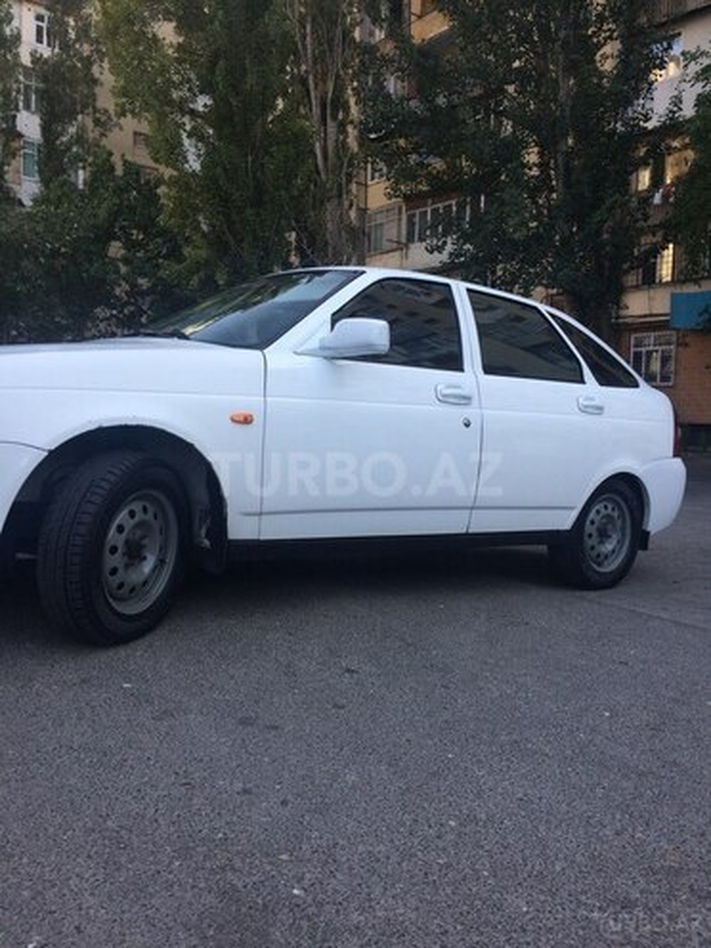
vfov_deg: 61.7
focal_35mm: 29
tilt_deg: -4.1
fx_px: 794
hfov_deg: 48.2
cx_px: 356
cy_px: 474
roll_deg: +0.3
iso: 32
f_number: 2.2
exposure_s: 1/410
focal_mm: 4.15
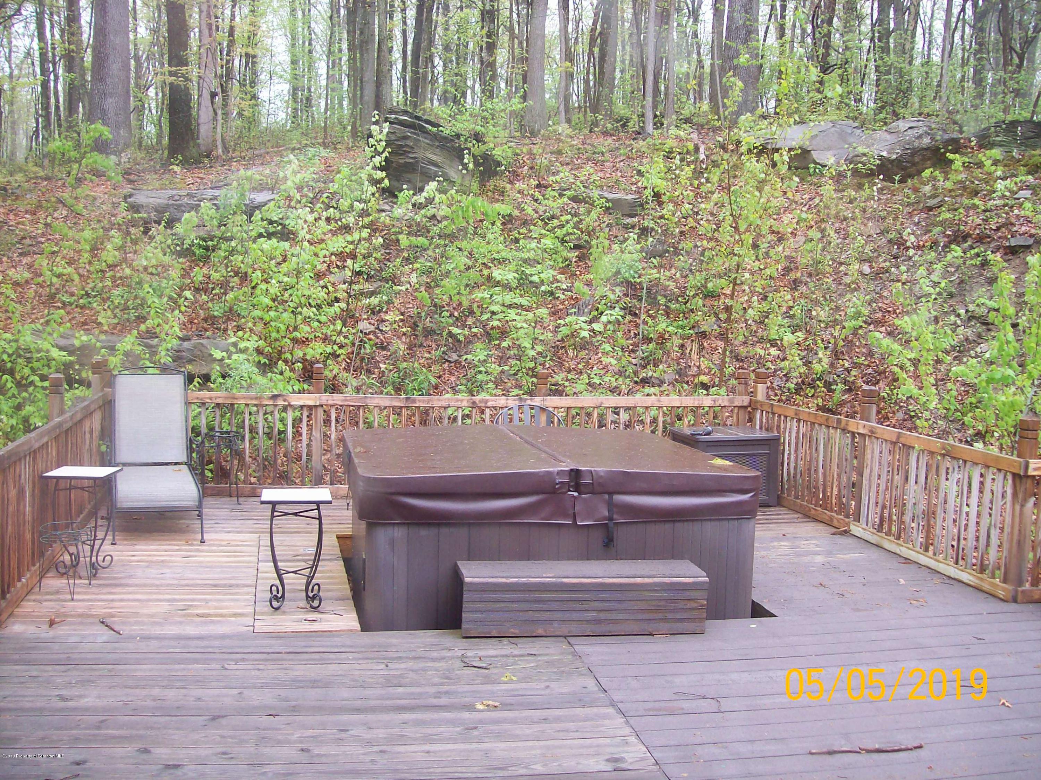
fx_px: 1082
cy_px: 390
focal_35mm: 36
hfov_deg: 51.4
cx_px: 520
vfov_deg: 39.6
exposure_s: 1/76.1
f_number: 2.7
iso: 80
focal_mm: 6
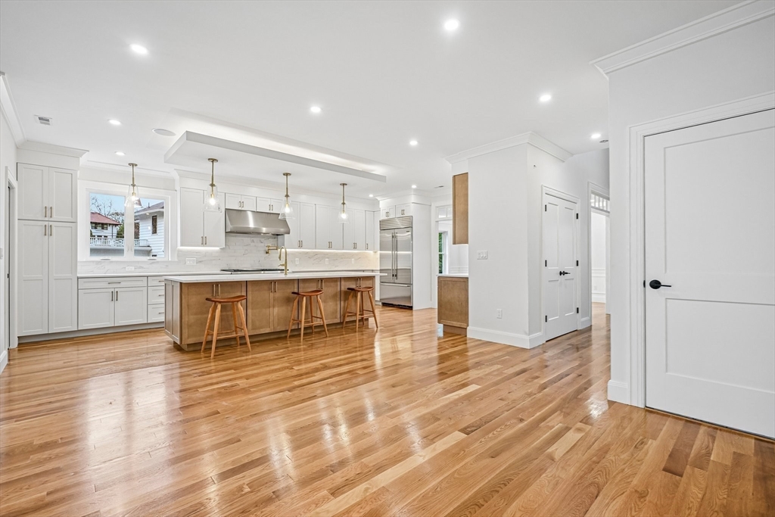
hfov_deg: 96.7
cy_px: 258
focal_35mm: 16
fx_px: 344
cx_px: 388
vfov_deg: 73.8
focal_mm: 16
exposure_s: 1/25
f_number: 8
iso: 400
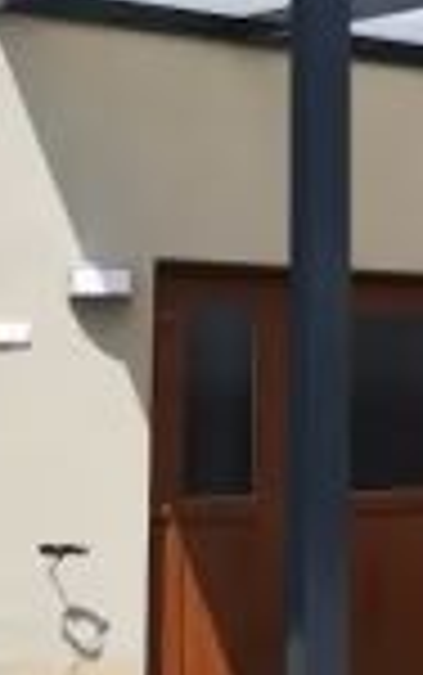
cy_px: 270
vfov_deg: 23.5
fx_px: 1620
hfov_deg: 13.1
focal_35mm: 88
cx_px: 824
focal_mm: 3.83
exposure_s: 1/900
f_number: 2.2
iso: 50
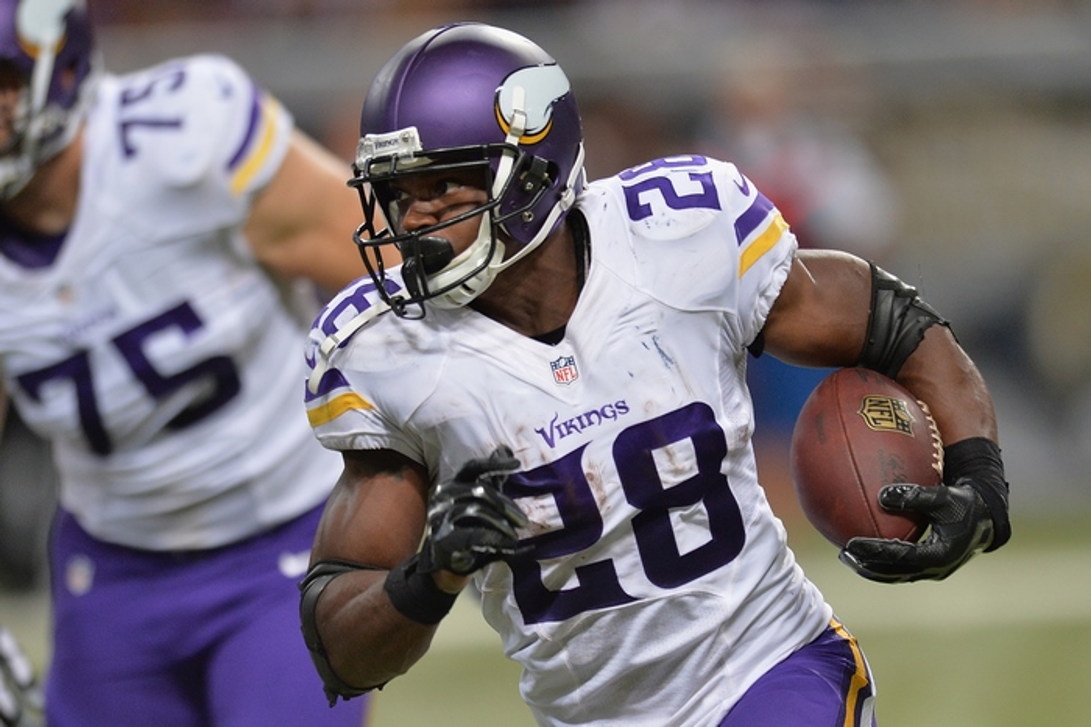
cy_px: 364
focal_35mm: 400
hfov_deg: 5.2
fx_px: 12116
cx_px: 546
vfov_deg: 3.4
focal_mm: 400
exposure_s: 1/1600
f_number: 2.8
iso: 2500
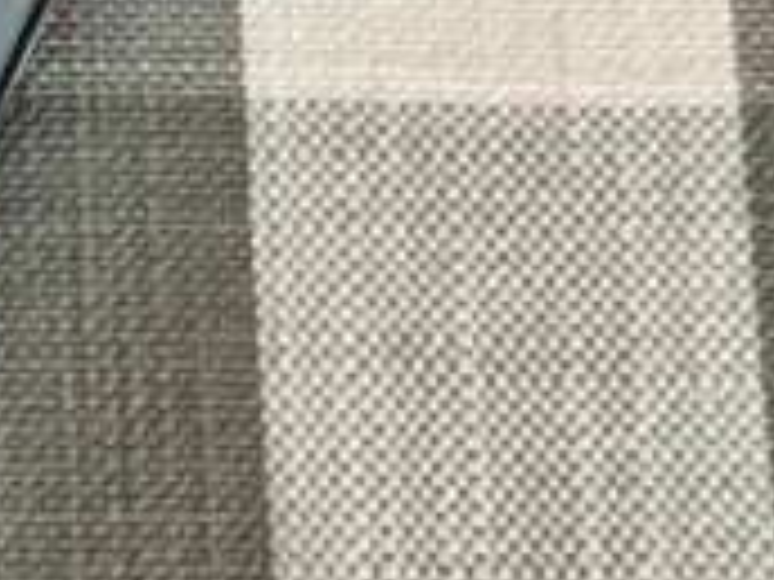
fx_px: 4002
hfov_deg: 10.5
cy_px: -202
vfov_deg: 8.2
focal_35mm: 179
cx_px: -500
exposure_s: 1/60
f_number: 1.78
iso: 125
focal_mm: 6.76
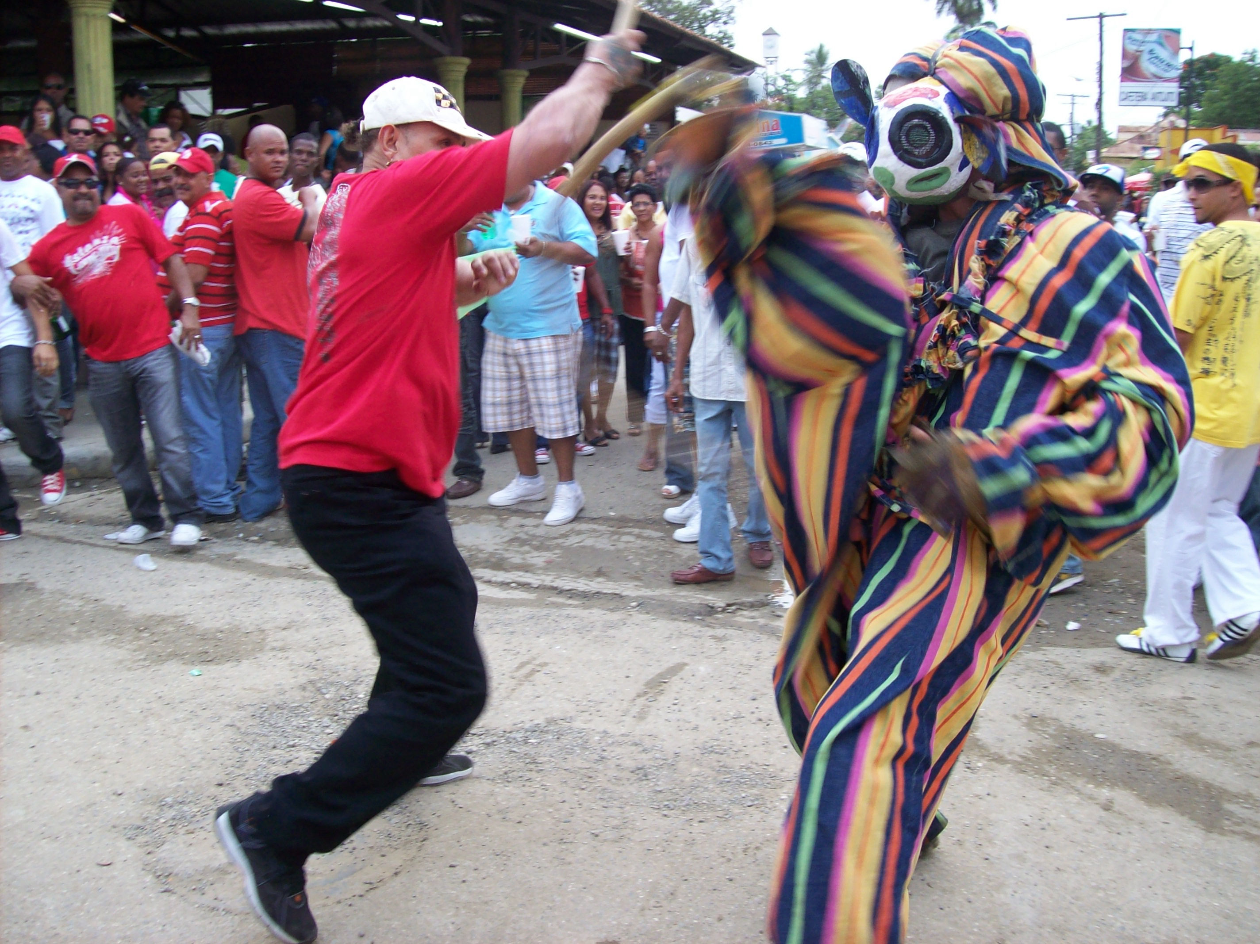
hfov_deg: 51.4
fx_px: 1310
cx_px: 630
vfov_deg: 39.6
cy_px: 472
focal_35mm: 36
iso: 80
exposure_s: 1/84.4
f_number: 2.7
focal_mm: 6
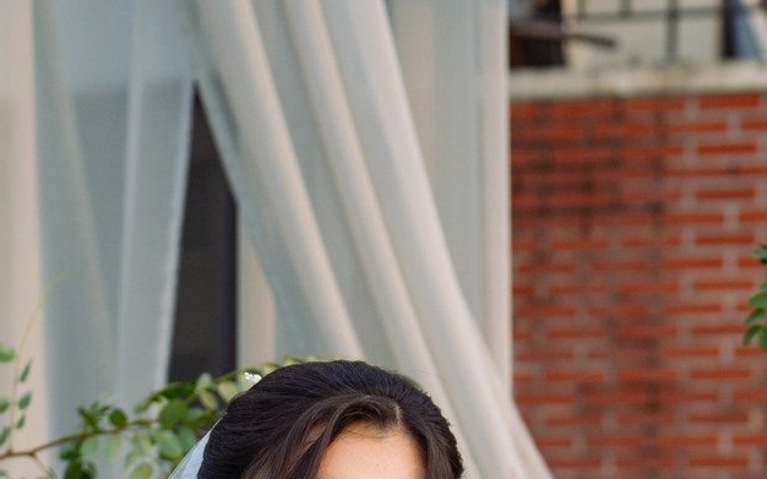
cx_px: 691
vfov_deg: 6.4
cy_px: 834
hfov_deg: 10.4
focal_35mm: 201
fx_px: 4201
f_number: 3.2
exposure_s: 1/250
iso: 400
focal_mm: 45
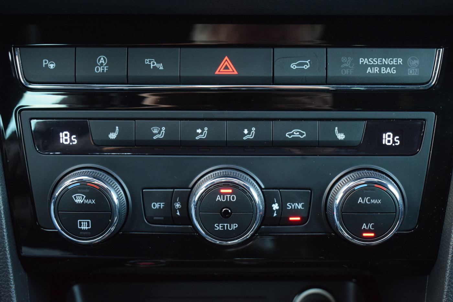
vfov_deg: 25.1
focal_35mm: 54
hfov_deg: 36.9
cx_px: 226
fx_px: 679
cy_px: 151
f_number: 4.8
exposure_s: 1/60
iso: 2800
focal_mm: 36
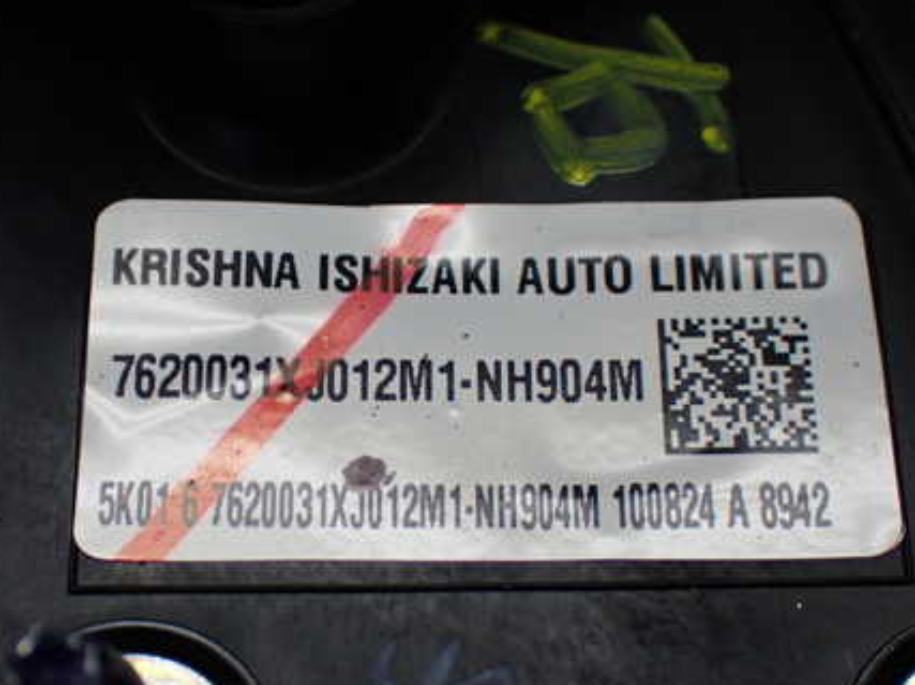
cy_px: 424
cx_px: 354
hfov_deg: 29.3
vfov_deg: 22.2
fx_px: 1744
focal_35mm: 66
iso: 250
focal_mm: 8.4
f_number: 3.1
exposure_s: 1/200
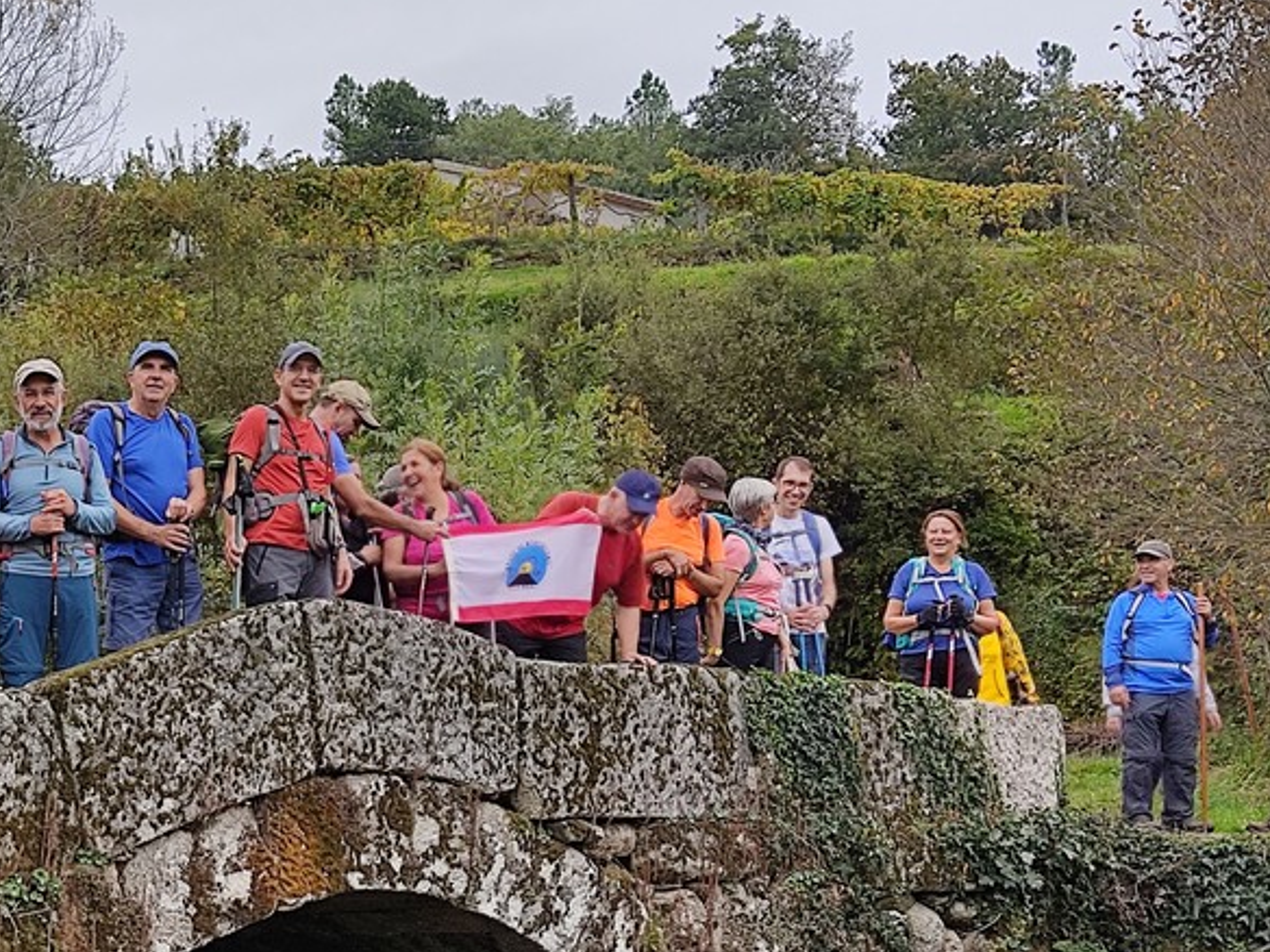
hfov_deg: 32.2
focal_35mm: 57
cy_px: 689
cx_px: 135
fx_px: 2091
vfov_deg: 25.4
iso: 100
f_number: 1.79
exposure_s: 1/634
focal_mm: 4.74
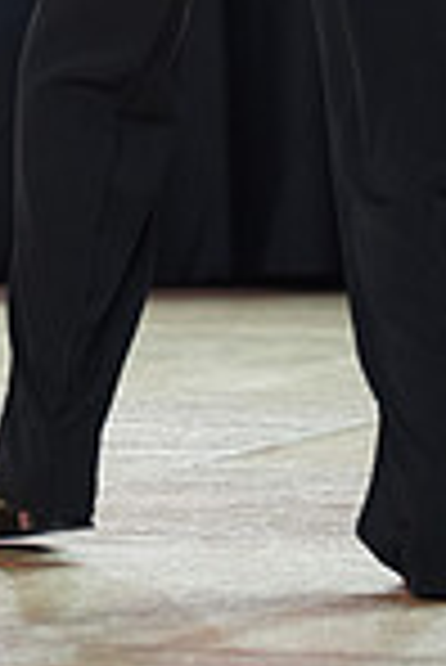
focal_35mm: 784
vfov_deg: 2.6
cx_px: 56
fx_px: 14534
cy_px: -572
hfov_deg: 1.8
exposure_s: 1/400
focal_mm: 200
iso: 800
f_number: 2.8
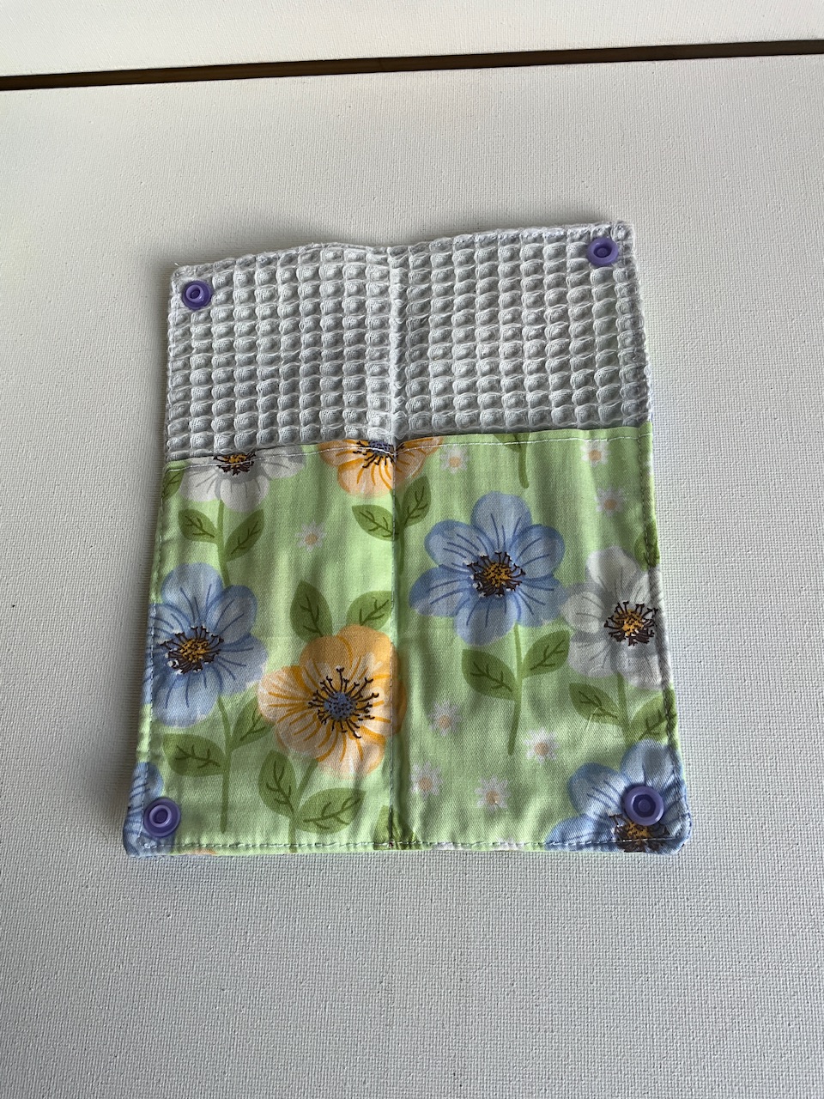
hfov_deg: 48.2
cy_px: 550
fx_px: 920
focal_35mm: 29
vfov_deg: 61.7
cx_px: 412
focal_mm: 3
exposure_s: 1/132
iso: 16
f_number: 1.8
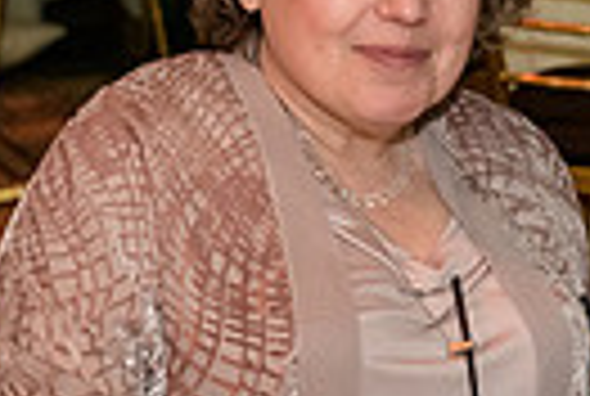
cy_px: 52
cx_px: 842
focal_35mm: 168
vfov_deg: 8.2
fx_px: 2760
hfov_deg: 11.7
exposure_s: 1/100
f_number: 3.2
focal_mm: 38
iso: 1600
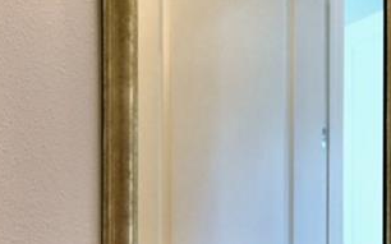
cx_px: 372
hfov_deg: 24.9
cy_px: 207
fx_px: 852
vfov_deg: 16.1
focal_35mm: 80
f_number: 4.5
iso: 400
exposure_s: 1/40
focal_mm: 10
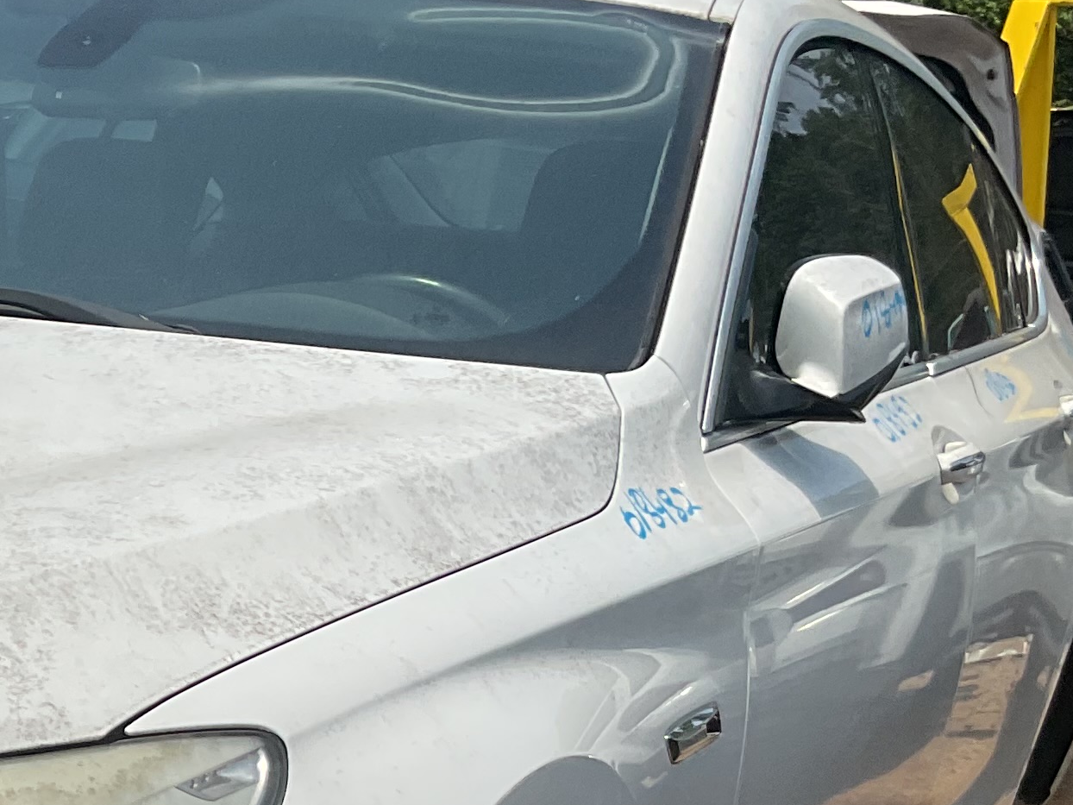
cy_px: 825
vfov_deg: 15.4
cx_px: -207
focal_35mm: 94
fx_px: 2914
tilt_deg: -11.5
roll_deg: -4.0
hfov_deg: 19.7
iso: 16
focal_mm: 3
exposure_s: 1/3534
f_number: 1.8
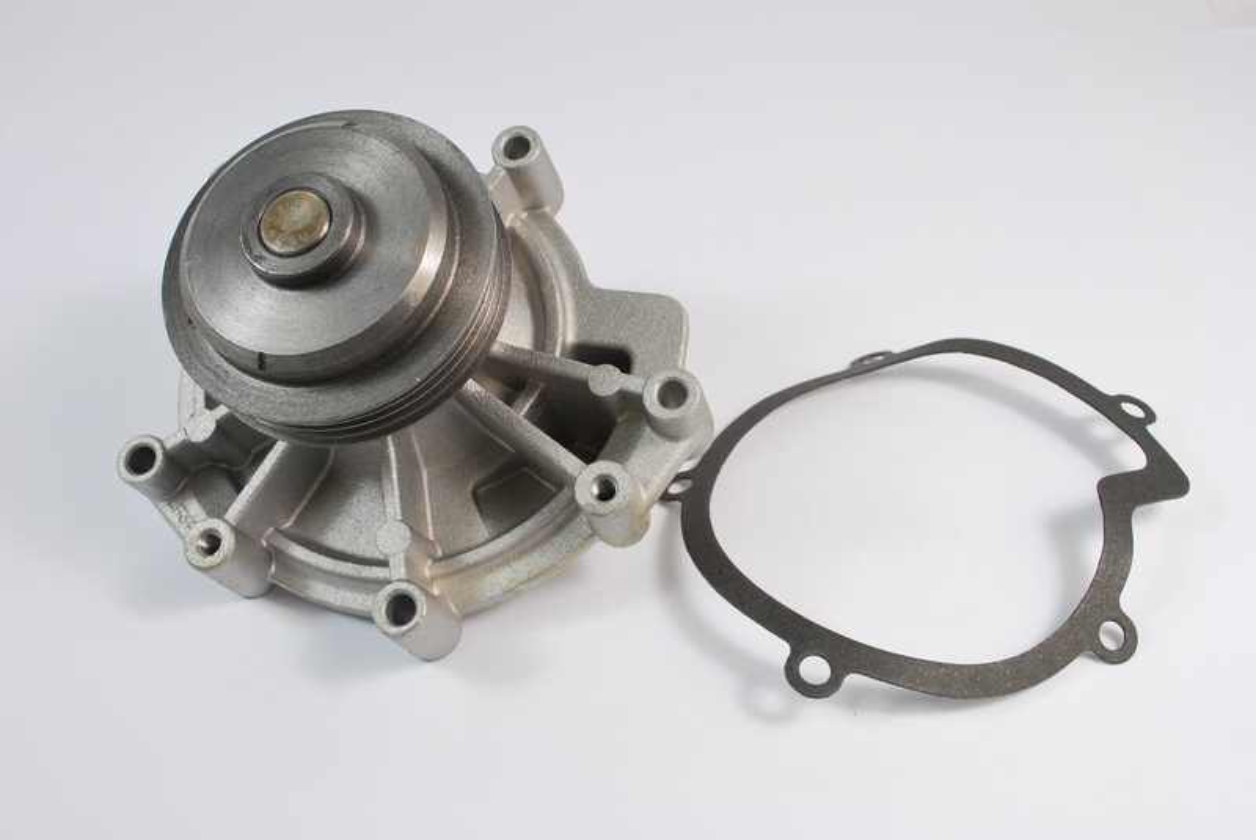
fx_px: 1257
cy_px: 420
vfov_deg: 36.9
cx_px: 628
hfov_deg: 53.1
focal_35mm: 36
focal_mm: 24
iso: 100
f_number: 10
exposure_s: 1/10
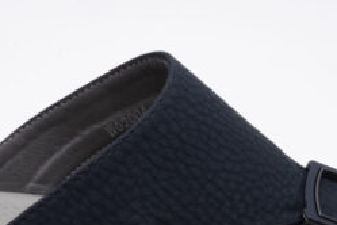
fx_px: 580
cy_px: 251
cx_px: 175
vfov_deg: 20.8
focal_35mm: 62
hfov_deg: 32.4
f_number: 20
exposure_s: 1/40
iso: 800
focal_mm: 15.6
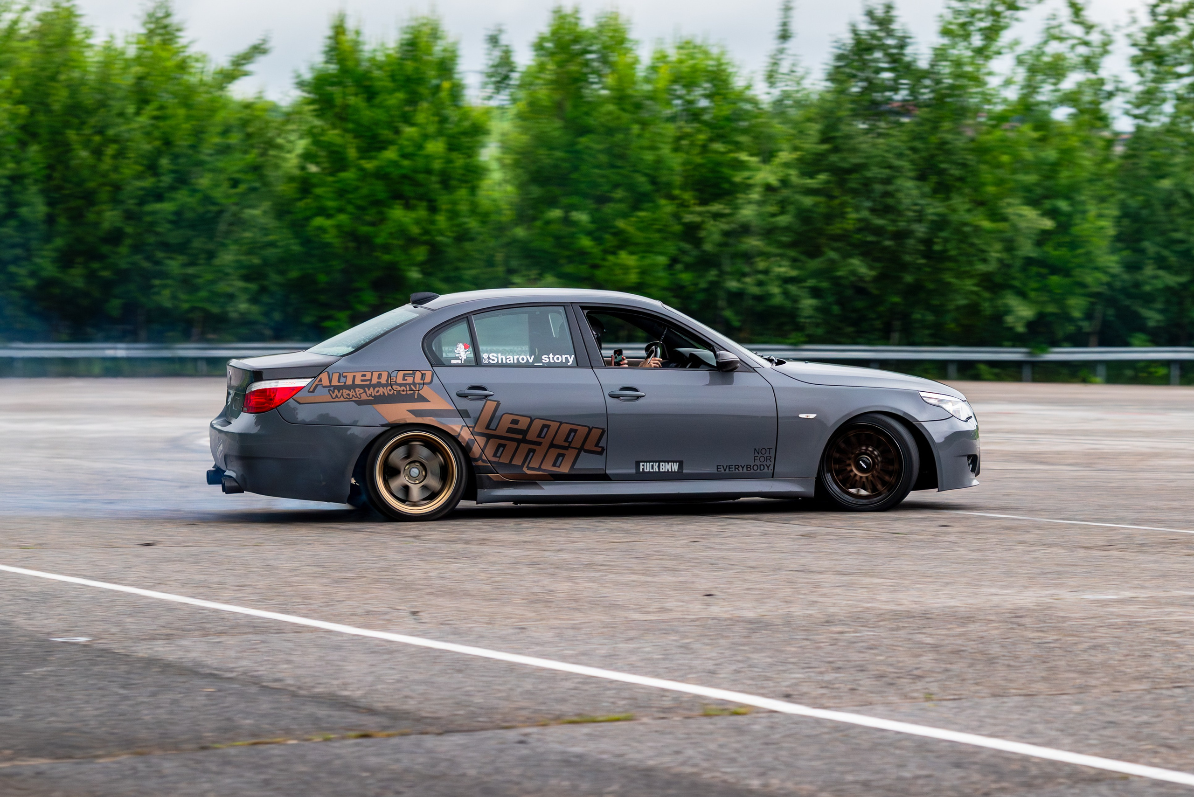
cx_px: 730
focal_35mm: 132
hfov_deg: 15.5
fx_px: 4391
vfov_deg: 10.4
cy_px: 354
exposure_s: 1/200
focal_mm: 85
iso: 640
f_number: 3.5
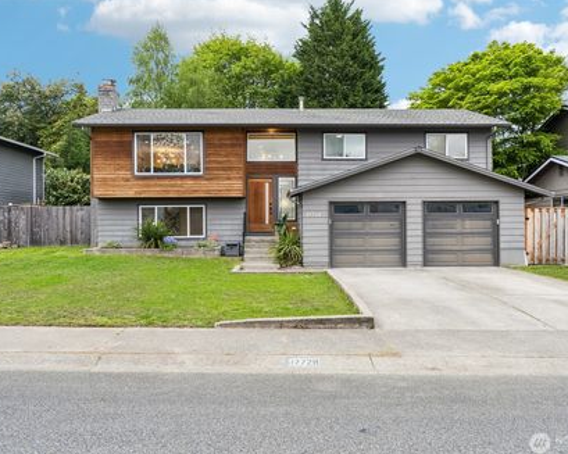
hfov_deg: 55.9
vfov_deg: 46.0
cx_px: 282
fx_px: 535
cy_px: 227
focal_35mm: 32
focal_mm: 18.5
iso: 250
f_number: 9
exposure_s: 1/15
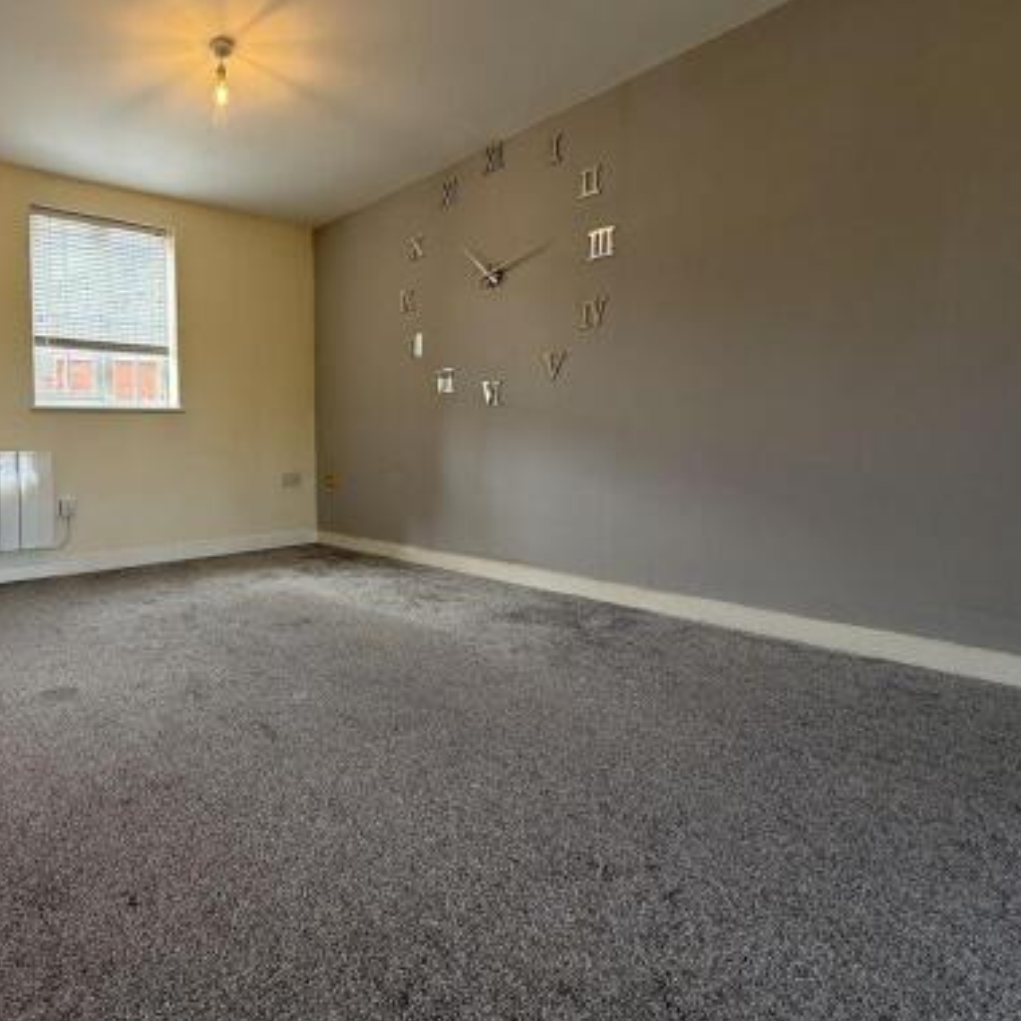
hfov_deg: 73.3
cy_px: 458
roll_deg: +1.1
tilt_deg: -0.9
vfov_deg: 77.4
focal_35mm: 19
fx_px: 634
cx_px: 281
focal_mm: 2.22
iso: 100
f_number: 2.2
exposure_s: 1/99
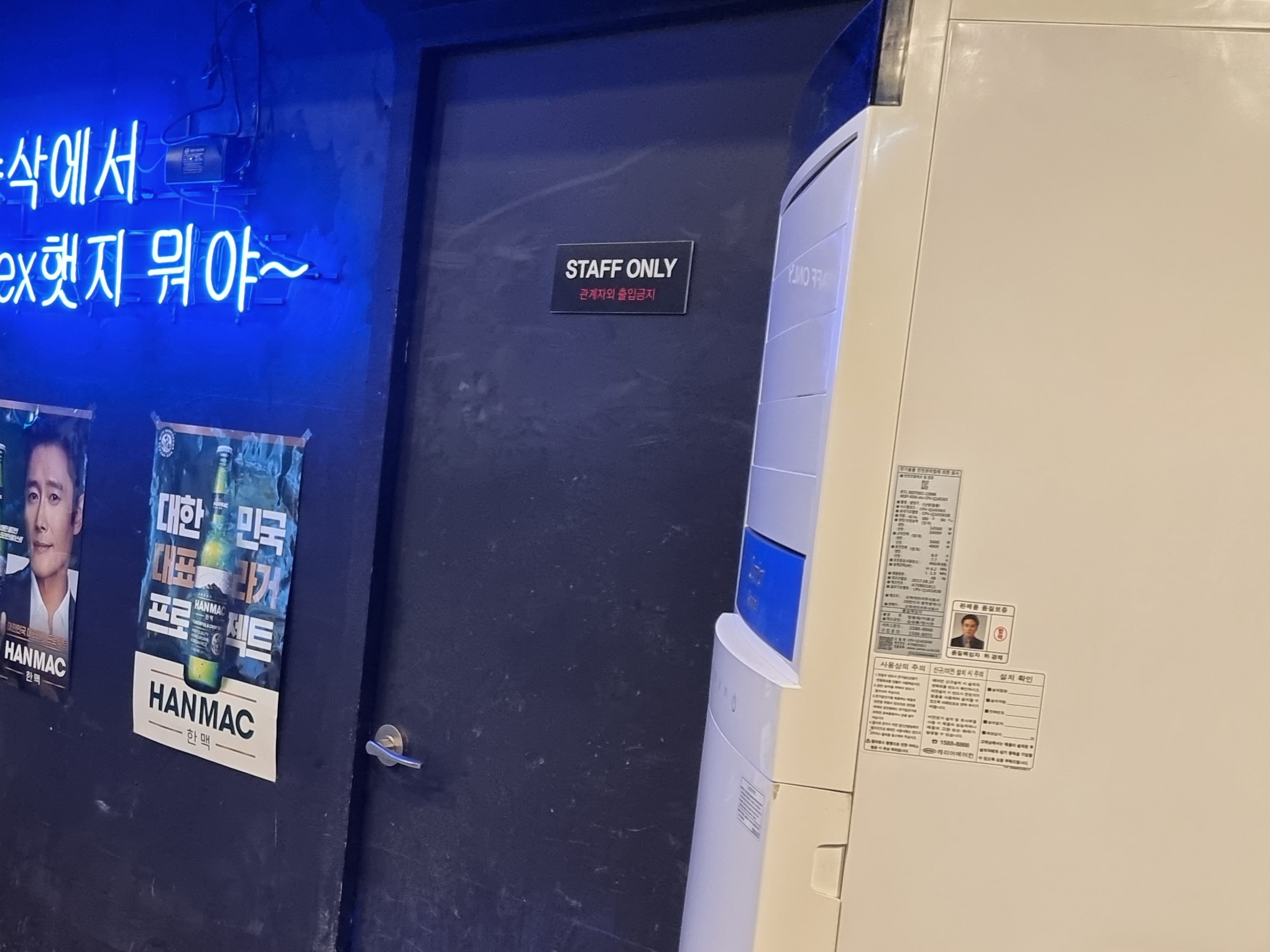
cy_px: 626
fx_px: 1724
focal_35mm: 47
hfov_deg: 38.9
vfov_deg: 30.7
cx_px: 252
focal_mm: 6.7
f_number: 1.8
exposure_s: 1/40
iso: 500
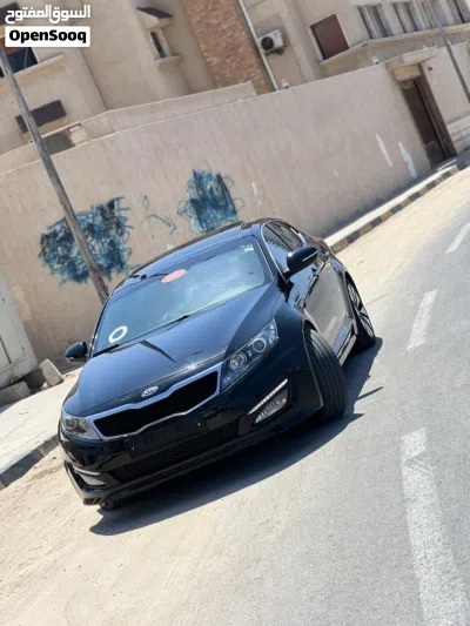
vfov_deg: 25.3
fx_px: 1393
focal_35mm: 77
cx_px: 235
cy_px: 313
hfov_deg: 19.1
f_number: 2.8
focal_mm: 9
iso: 32
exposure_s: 1/717
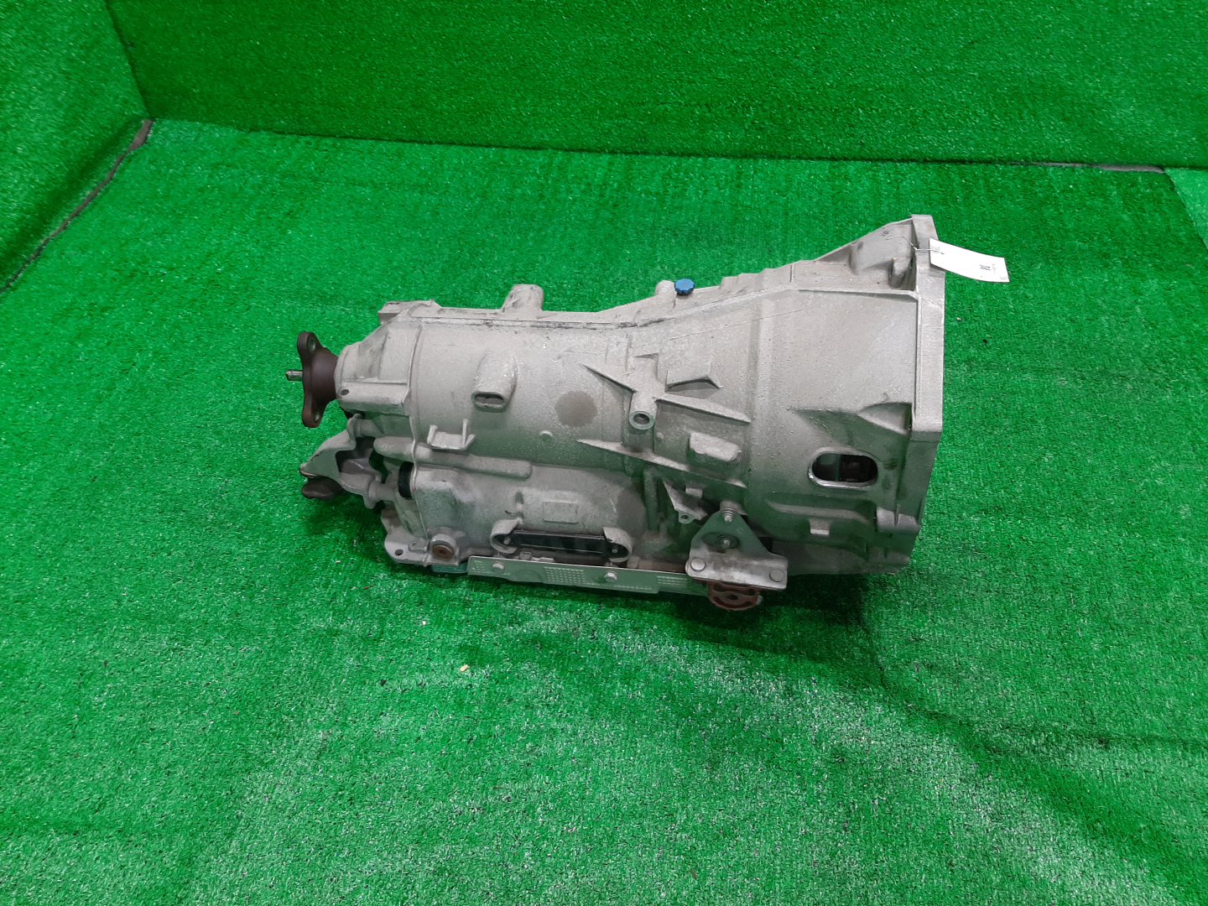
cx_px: 604
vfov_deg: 53.1
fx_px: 907
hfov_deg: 67.3
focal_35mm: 26
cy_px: 453
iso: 112
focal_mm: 3.93
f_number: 1.7
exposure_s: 1/50
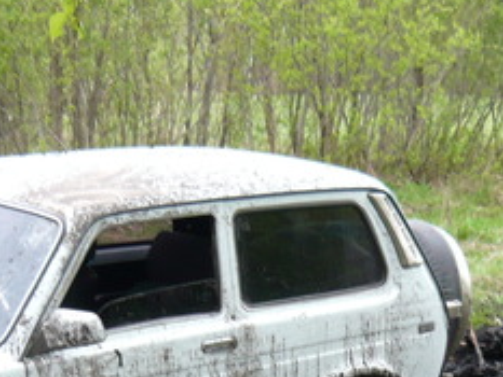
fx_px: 1439
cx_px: 231
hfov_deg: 19.8
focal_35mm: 99
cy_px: 395
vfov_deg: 14.7
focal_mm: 5.5
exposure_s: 1/30
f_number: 2.8
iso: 125
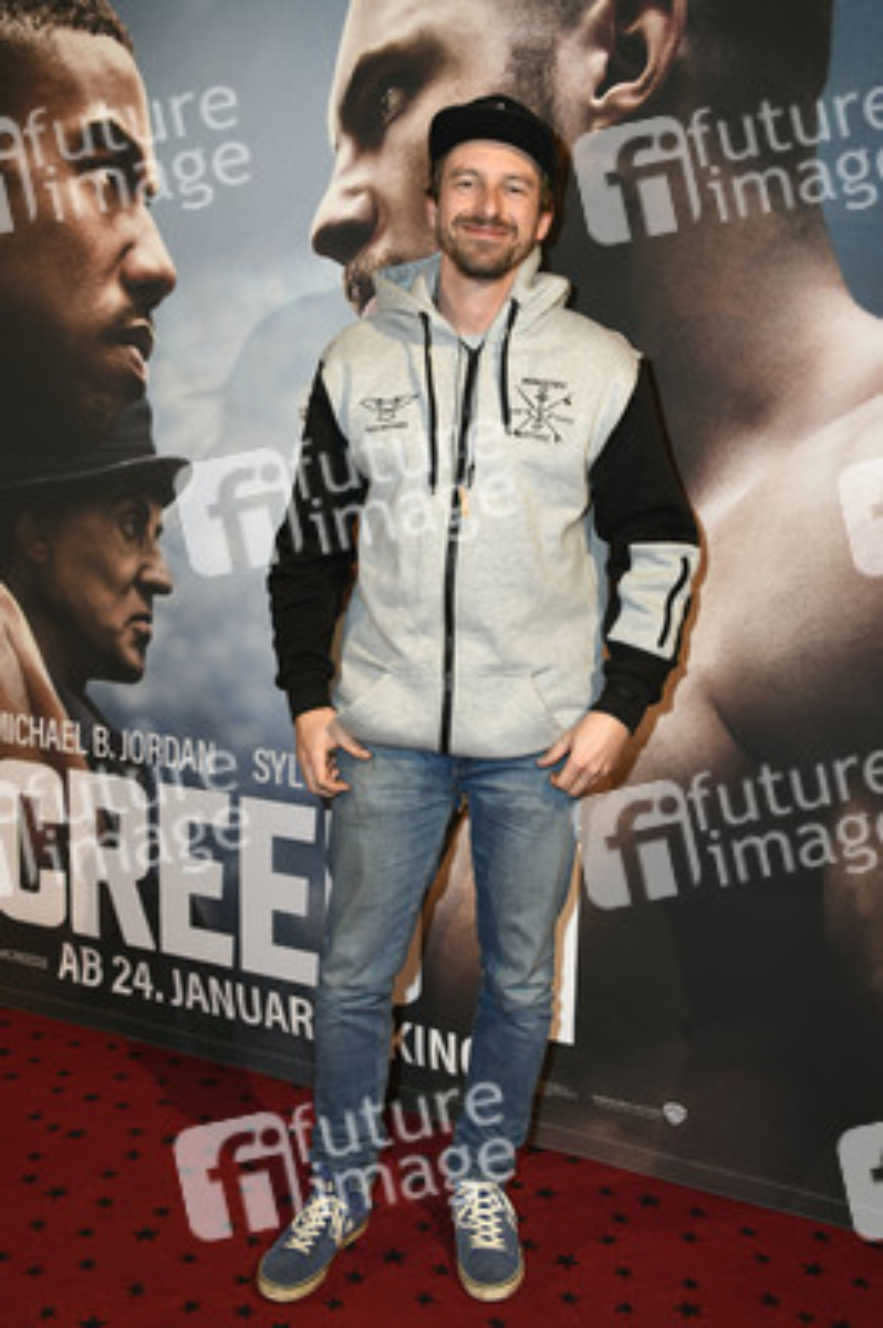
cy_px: 664
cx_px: 442
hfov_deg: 38.8
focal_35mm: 34
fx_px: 1253
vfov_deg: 55.8
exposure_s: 1/125
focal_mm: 34
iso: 500
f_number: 6.3
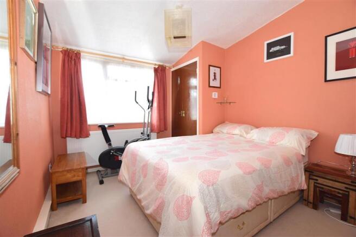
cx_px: 178
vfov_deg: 77.3
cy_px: 118
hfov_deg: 100.4
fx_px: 148
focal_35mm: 15
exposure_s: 1/60
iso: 400
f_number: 5.6
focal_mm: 10
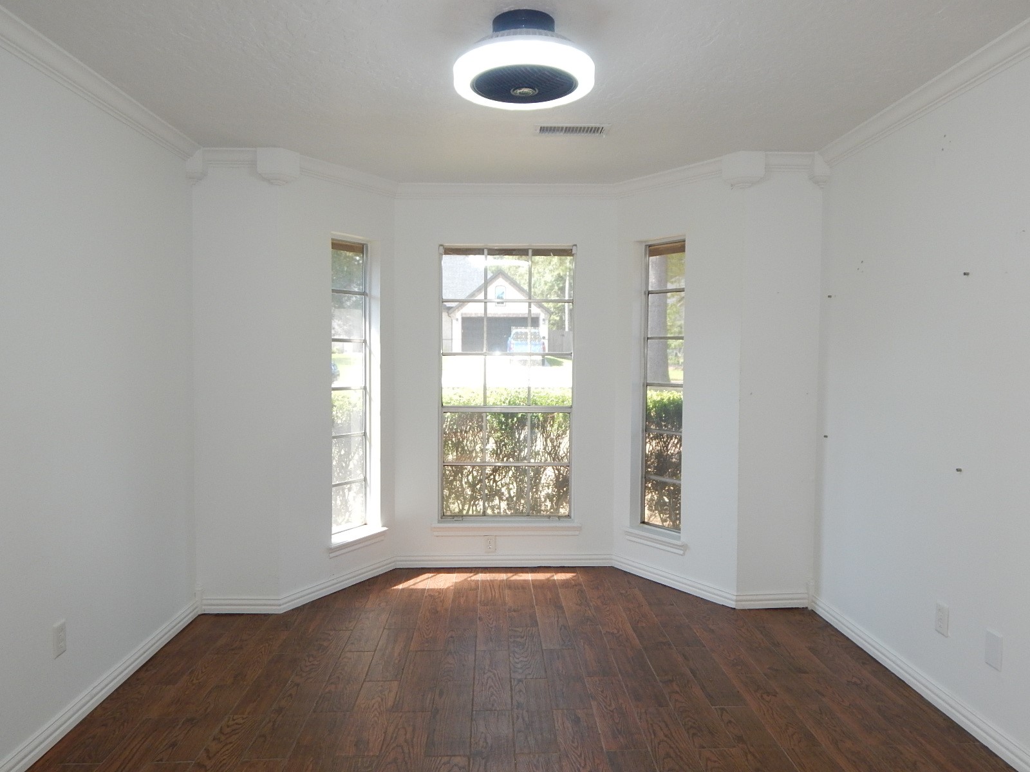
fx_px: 744
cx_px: 515
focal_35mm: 25
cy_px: 386
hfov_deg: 69.4
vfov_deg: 54.9
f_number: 3.1
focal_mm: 4.5
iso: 200
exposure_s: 1/30
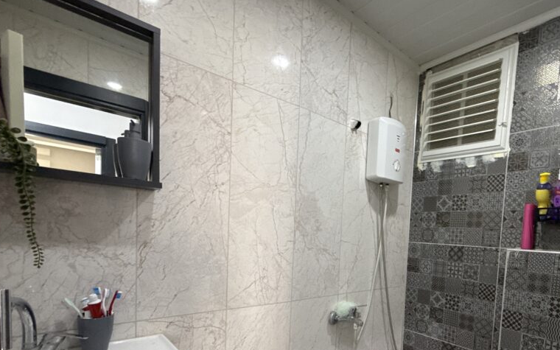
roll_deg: -3.0
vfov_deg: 57.2
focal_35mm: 20
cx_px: 354
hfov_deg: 83.2
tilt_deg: -3.3
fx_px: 305
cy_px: 255
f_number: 2.2
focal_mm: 2.22
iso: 500
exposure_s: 1/50
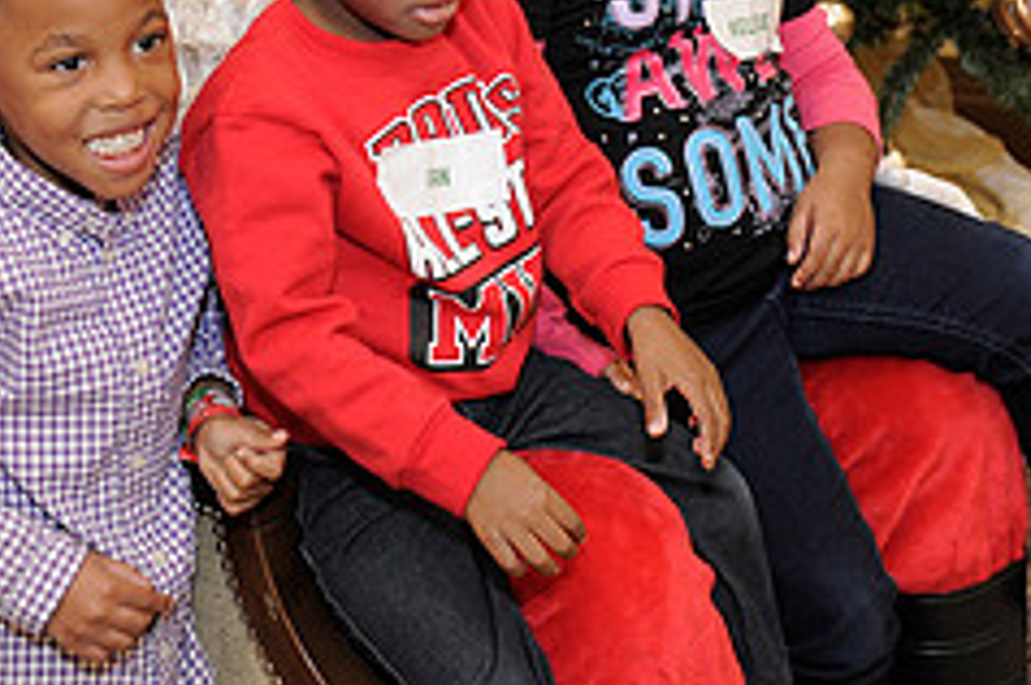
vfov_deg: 15.8
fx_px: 2374
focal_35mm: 83
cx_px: 459
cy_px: -147
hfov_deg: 24.5
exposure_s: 1/100
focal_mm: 34
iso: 1600
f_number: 4
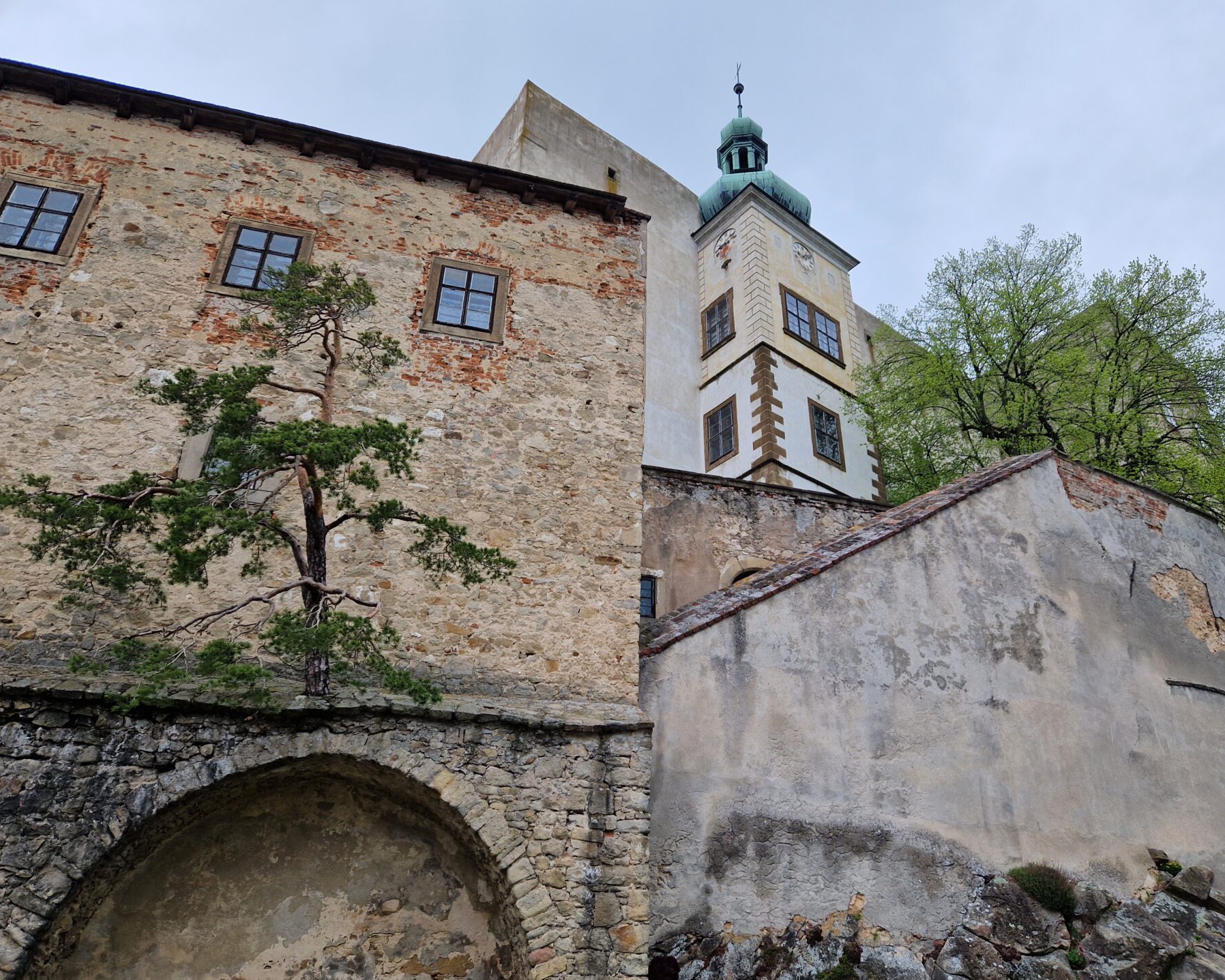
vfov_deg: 58.8
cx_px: 647
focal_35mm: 24
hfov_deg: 70.2
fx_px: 870
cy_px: 490
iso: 50
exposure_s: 1/694
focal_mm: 5.4
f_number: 1.8
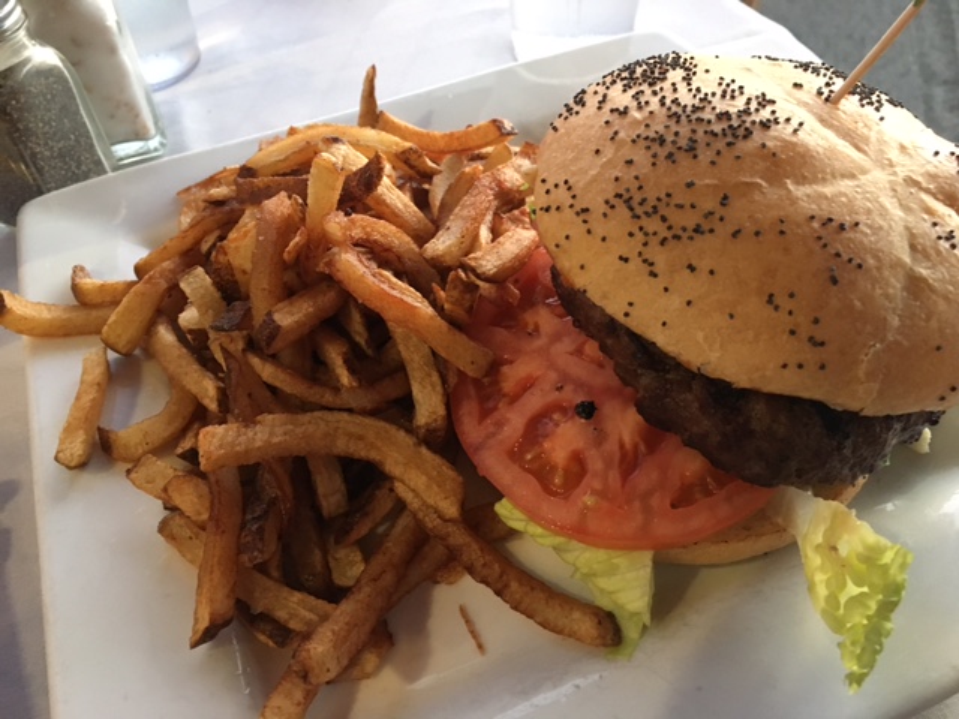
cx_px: 480
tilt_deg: -50.1
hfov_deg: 61.7
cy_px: 360
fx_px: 803
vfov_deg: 48.2
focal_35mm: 29
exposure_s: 1/20
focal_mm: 4.15
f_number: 2.2
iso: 200
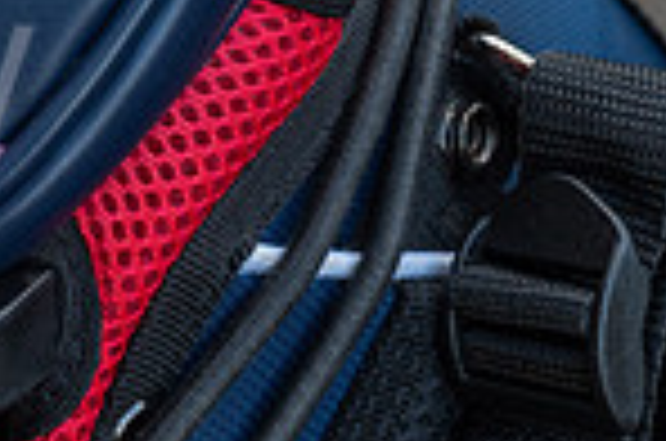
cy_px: -148
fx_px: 5077
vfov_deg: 4.9
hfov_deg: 7.3
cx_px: -536
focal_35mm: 275
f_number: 8
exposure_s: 1/80
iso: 160
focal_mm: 70
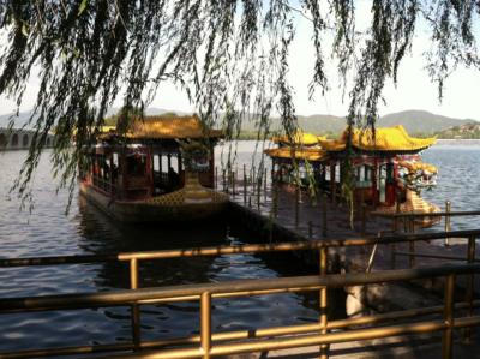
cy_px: 180
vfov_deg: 40.6
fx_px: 485
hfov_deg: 52.7
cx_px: 240
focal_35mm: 35
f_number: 2.8
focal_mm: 3.85
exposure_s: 1/508
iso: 80
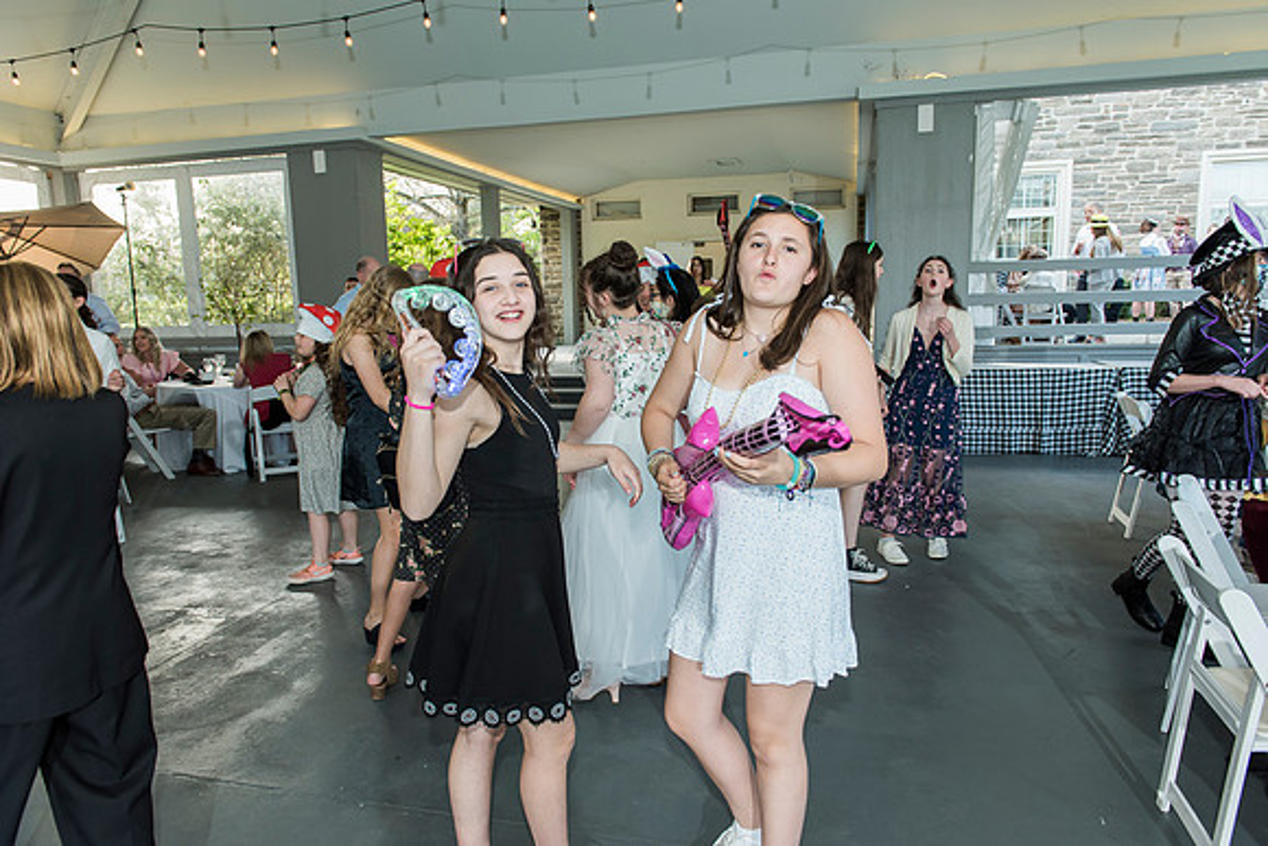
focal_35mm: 24
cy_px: 423
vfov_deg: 53.2
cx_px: 634
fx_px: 845
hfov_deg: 73.7
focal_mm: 24
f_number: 4
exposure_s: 1/160
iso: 640
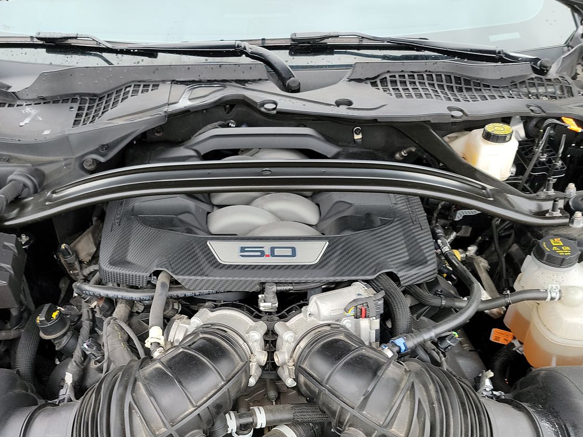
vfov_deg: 38.8
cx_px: 233
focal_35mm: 36
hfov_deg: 51.0
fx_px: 606
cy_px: 318
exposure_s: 1/59
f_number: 1.8
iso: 78
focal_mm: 6.7
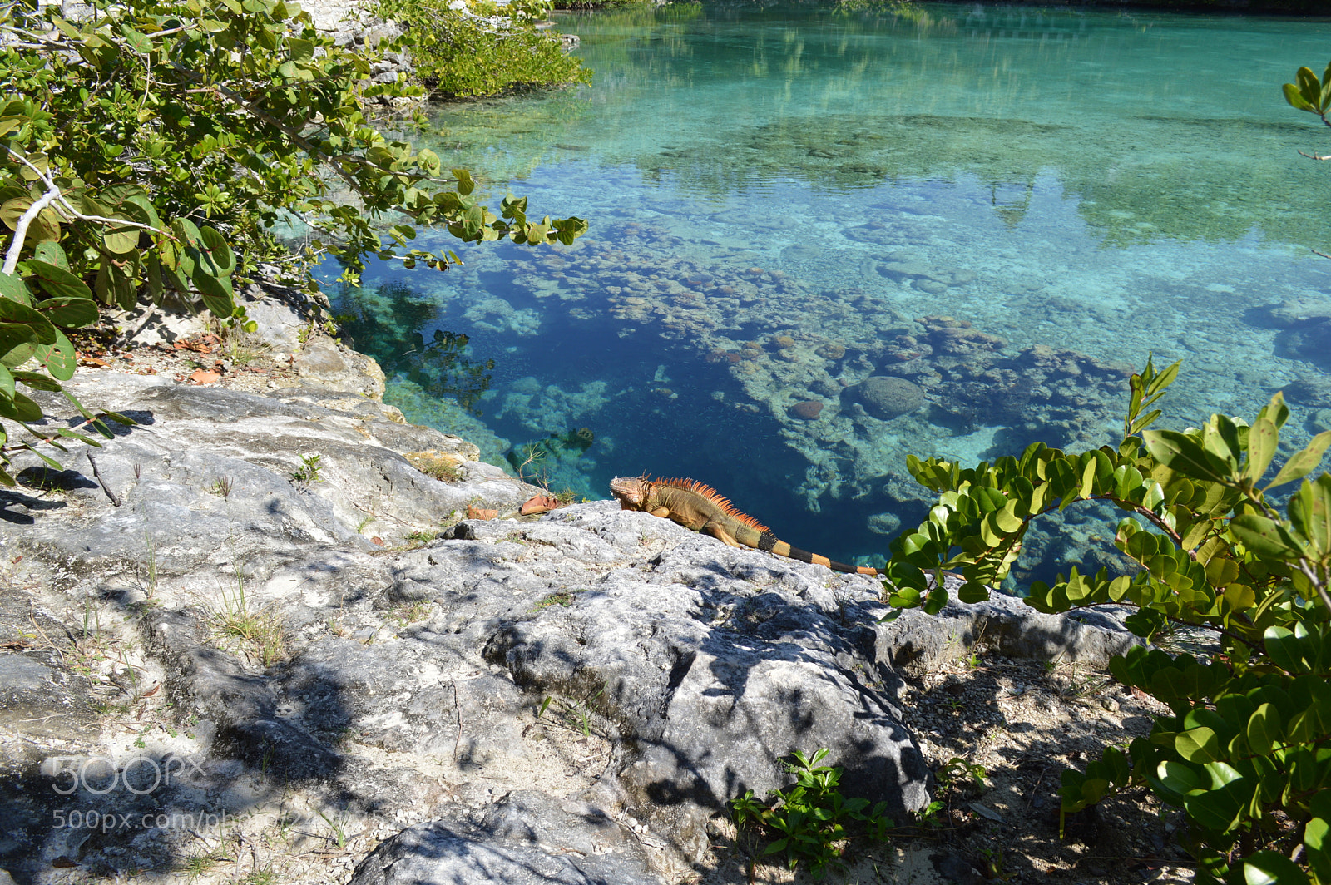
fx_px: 997
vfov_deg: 47.9
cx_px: 666
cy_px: 442
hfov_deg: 67.4
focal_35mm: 27
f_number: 7.1
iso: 100
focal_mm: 18
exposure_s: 1/200
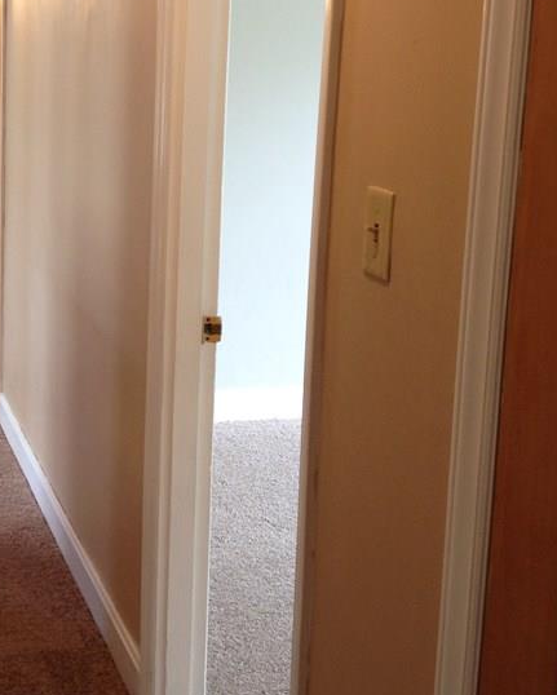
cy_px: 248
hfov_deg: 23.0
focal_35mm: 65
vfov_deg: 29.0
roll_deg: -1.4
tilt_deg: -12.0
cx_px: 62
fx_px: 1338
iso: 64
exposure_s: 1/20
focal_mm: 4.28
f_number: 2.4
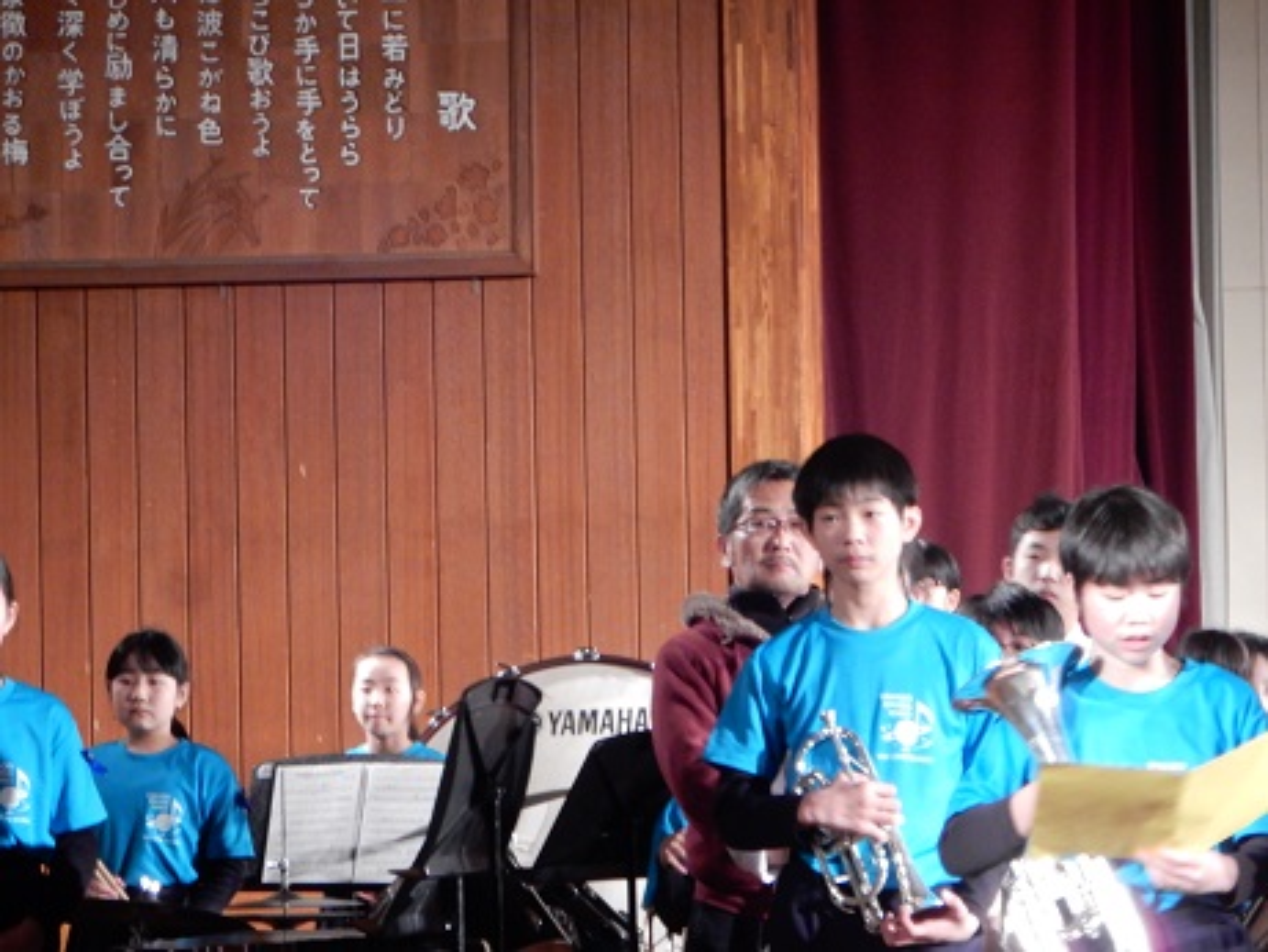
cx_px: 634
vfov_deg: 9.1
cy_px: 476
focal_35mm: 164
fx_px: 6009
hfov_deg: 12.0
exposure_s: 1/10
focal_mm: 29.2
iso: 720
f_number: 6
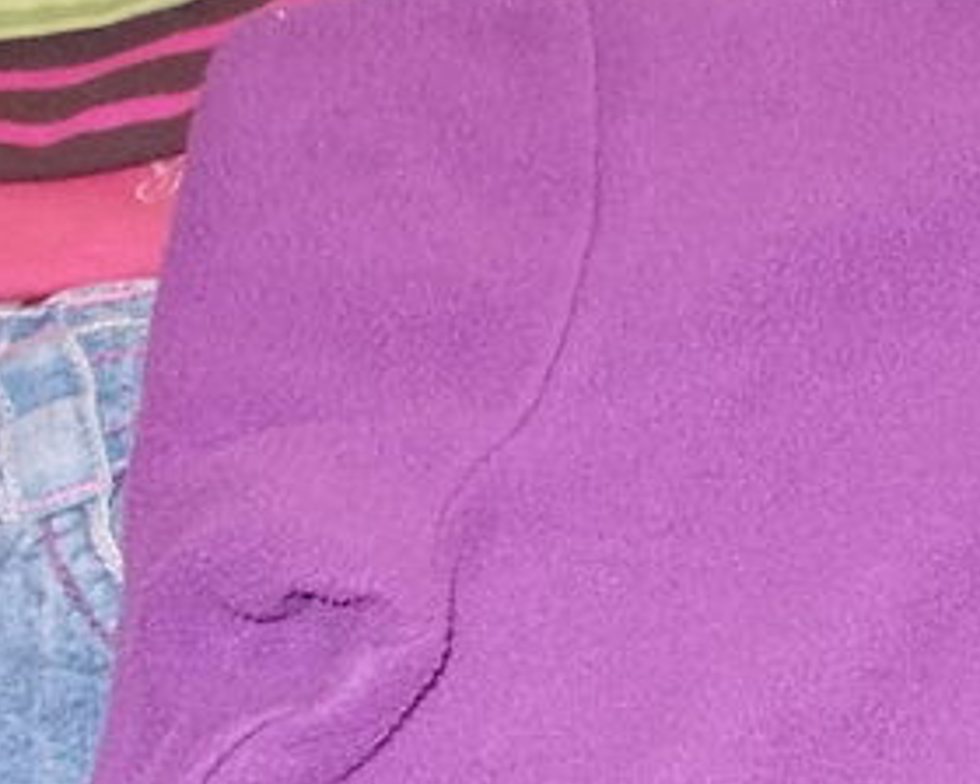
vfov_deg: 15.2
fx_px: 2929
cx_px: 1396
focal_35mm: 101
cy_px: 172
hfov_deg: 17.4
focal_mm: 4.1
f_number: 3.3
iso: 200
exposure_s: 1/30
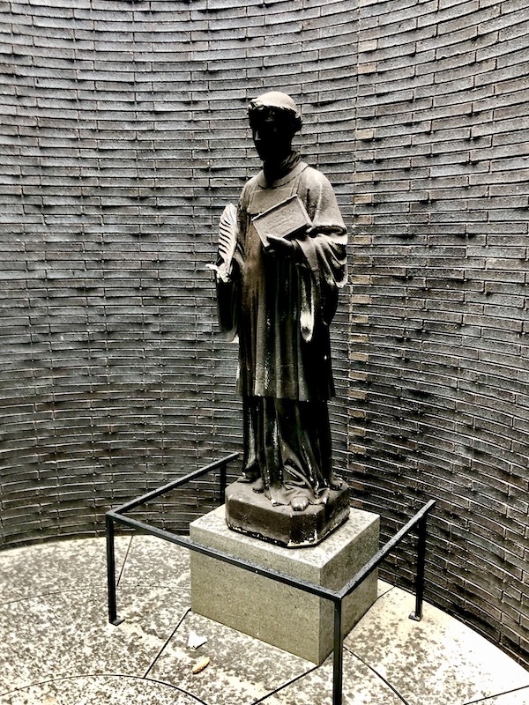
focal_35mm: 28
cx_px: 264
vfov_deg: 63.4
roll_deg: -4.8
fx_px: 571
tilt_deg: -10.1
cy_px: 352
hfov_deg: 49.7
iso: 40
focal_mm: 4
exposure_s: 1/15
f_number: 1.8
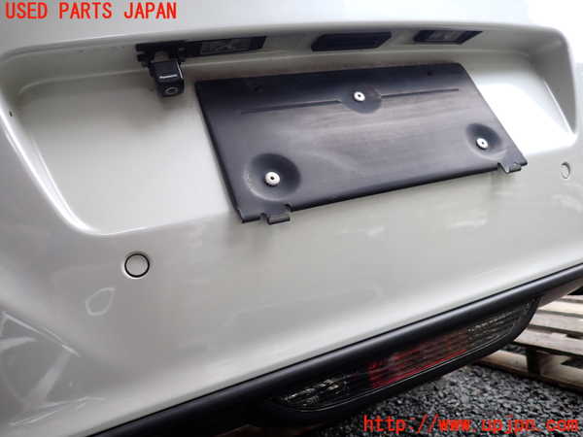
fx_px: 421
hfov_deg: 69.4
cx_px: 292
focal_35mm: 25
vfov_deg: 54.9
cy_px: 218
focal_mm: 4.5
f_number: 2
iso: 125
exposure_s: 1/125
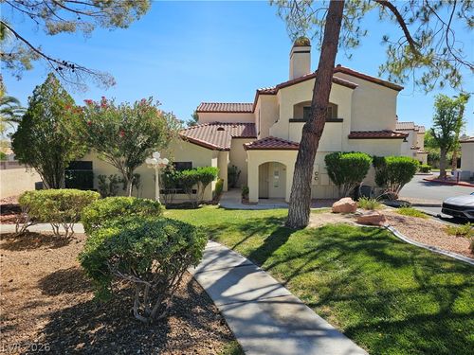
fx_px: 315
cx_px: 237
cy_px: 178
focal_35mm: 23
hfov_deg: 73.9
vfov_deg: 58.9
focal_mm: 6.3
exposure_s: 1/662
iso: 10
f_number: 1.7
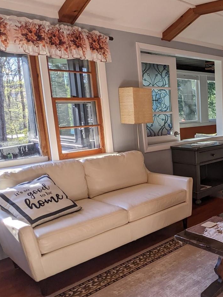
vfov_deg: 52.6
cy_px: 159
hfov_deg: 34.8
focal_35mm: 35
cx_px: 247
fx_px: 301
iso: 24
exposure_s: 1/148
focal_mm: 2.22
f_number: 2.2
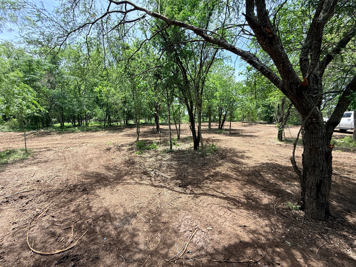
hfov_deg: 102.1
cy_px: 134
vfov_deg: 85.7
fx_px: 144
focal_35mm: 14
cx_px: 178
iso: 64
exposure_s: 1/694
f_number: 2.2
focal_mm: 2.22
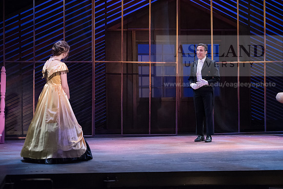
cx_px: 142
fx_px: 826
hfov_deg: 19.5
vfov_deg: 13.0
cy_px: 94
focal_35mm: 105
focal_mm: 105
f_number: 2.8
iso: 4000
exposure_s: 1/320
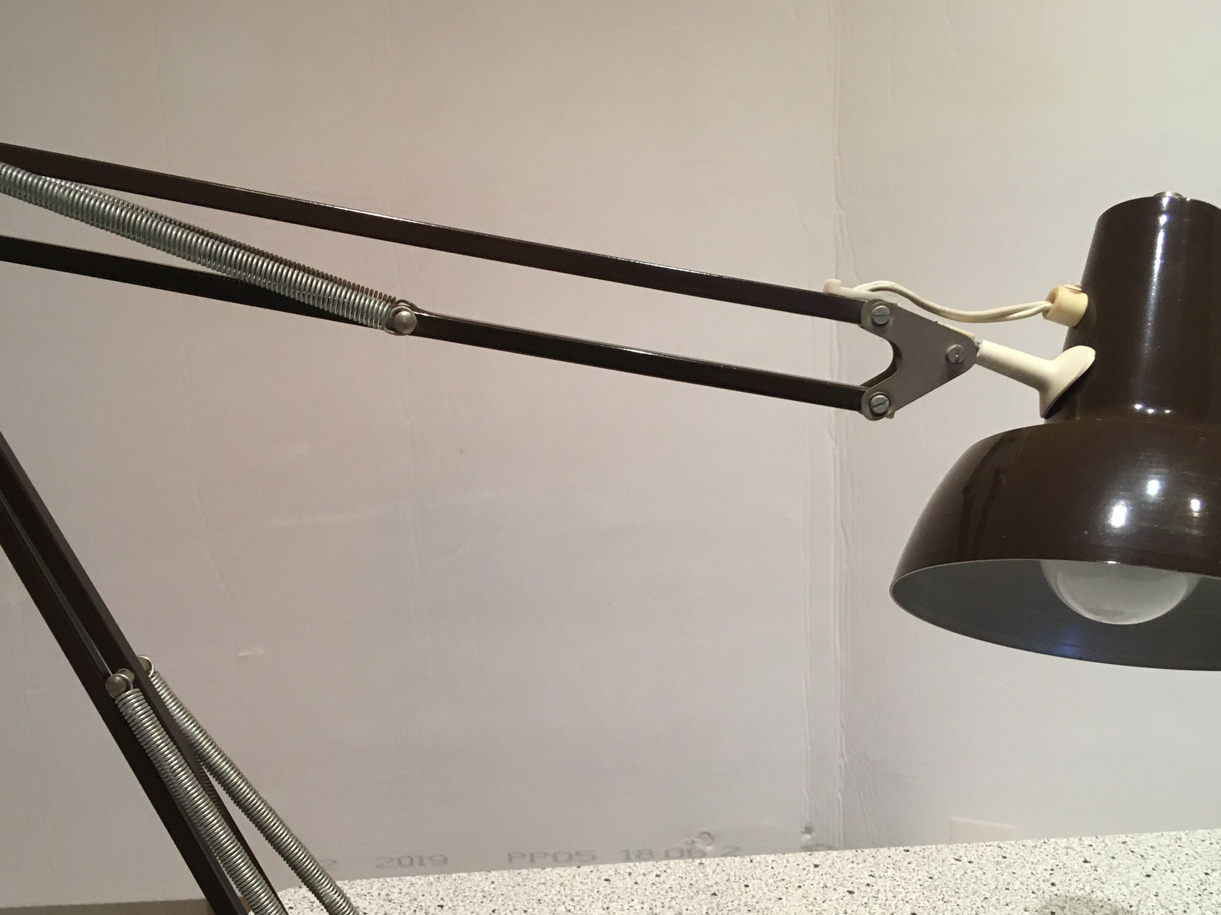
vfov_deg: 35.5
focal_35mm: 40
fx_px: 1411
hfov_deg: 46.8
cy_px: 622
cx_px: 581
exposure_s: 1/33
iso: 125
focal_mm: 4.15
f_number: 2.2
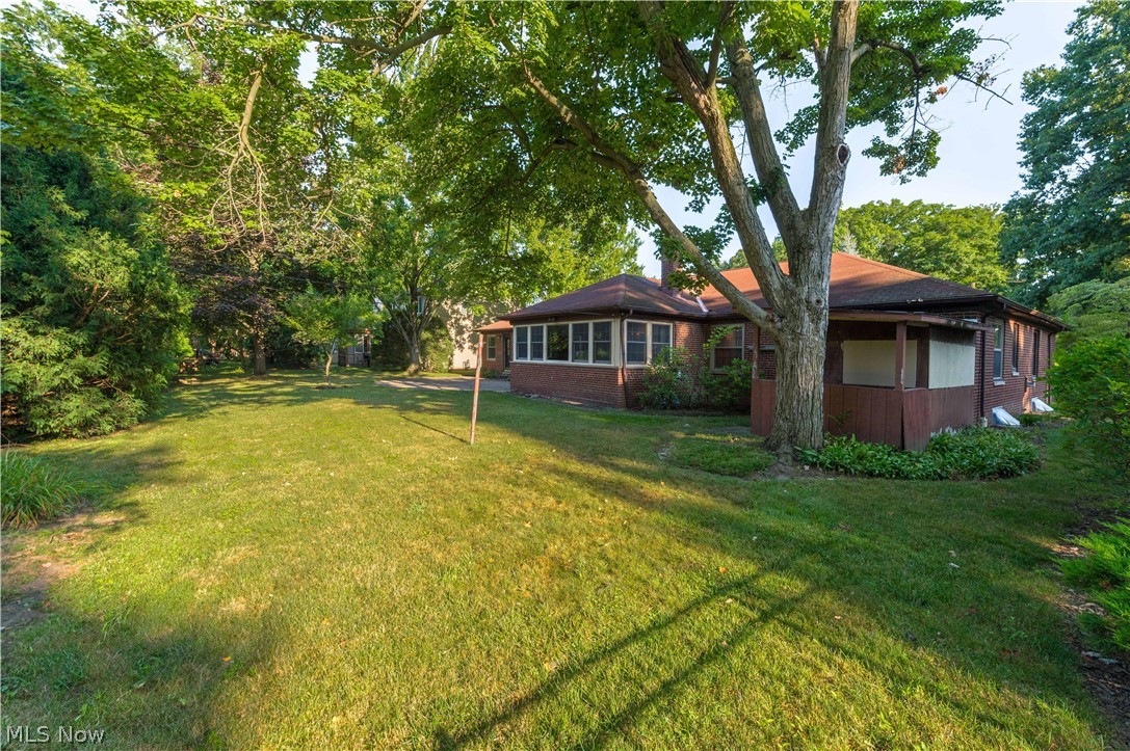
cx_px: 565
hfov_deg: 104.3
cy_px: 376
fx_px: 439
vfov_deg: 81.1
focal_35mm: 14
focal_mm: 14
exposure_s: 1/200
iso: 200
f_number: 9
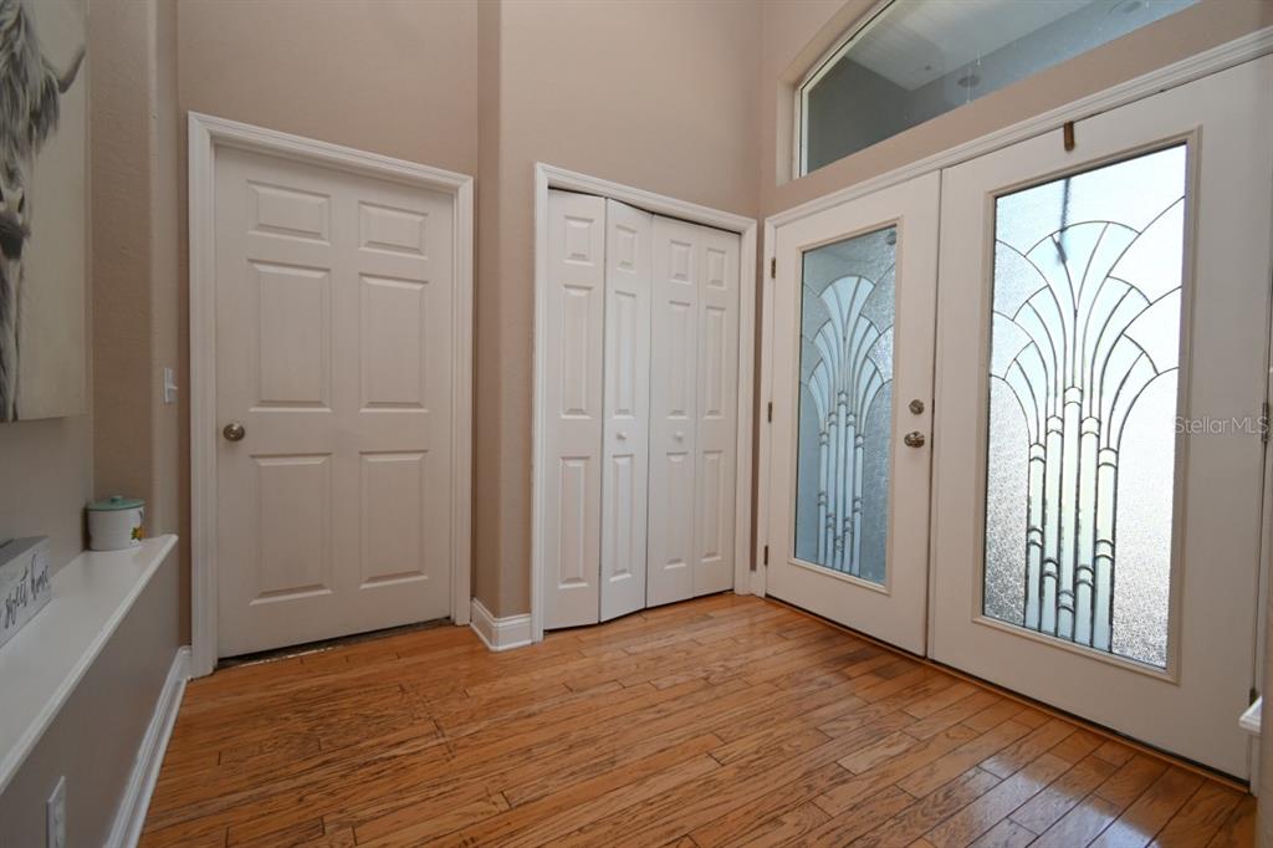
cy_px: 424
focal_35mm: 15
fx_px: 530
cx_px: 636
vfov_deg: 77.3
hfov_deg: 100.4
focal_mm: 10
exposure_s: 1/60
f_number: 4.5
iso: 220
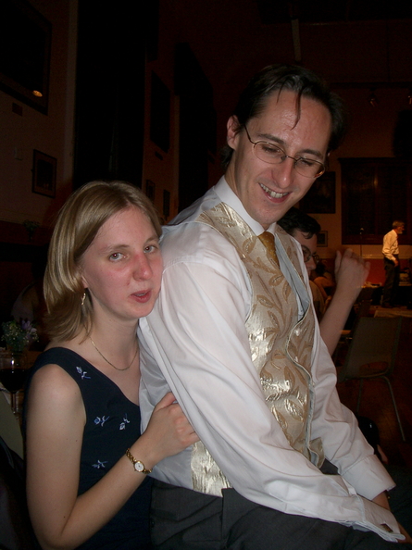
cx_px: 206
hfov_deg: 40.7
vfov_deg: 52.6
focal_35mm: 35
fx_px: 556
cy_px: 275
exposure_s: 1/40
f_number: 2.6
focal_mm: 5.8
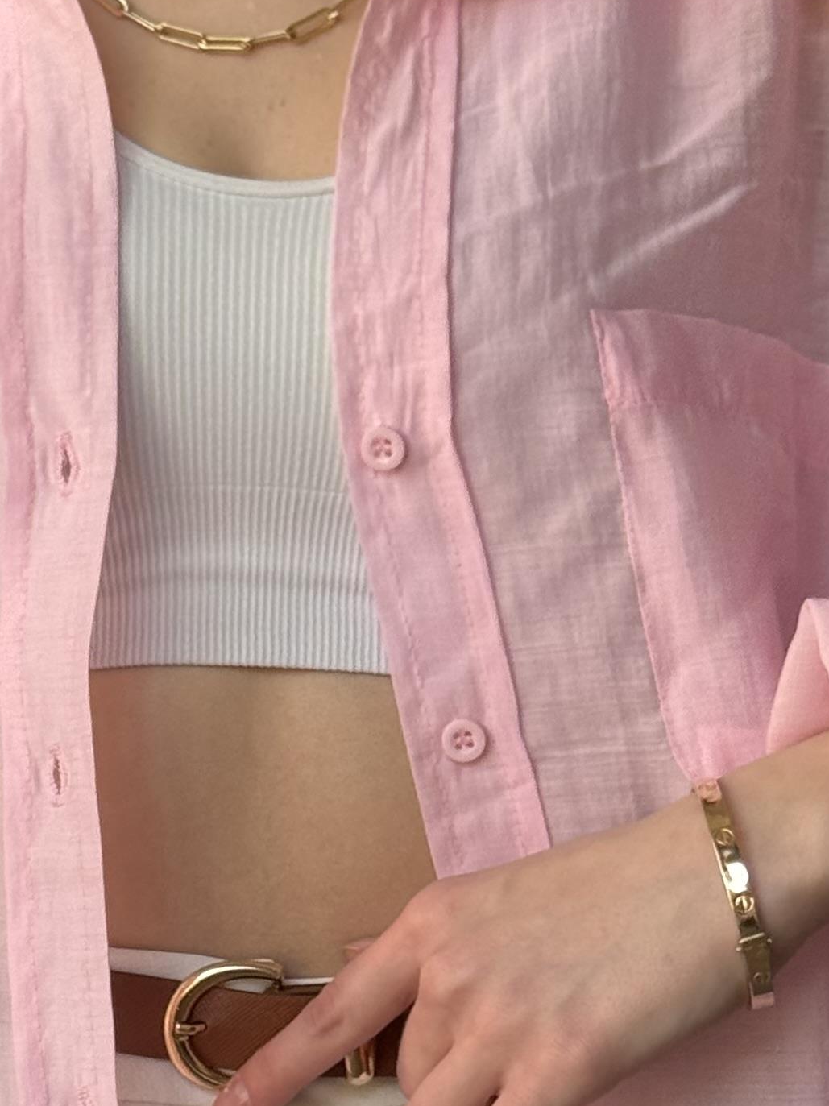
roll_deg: -0.6
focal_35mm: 141
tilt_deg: -0.1
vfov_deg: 13.9
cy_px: 930
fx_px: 4504
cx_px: 238
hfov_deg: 10.5
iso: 100
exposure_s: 1/113
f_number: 1.78
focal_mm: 6.76
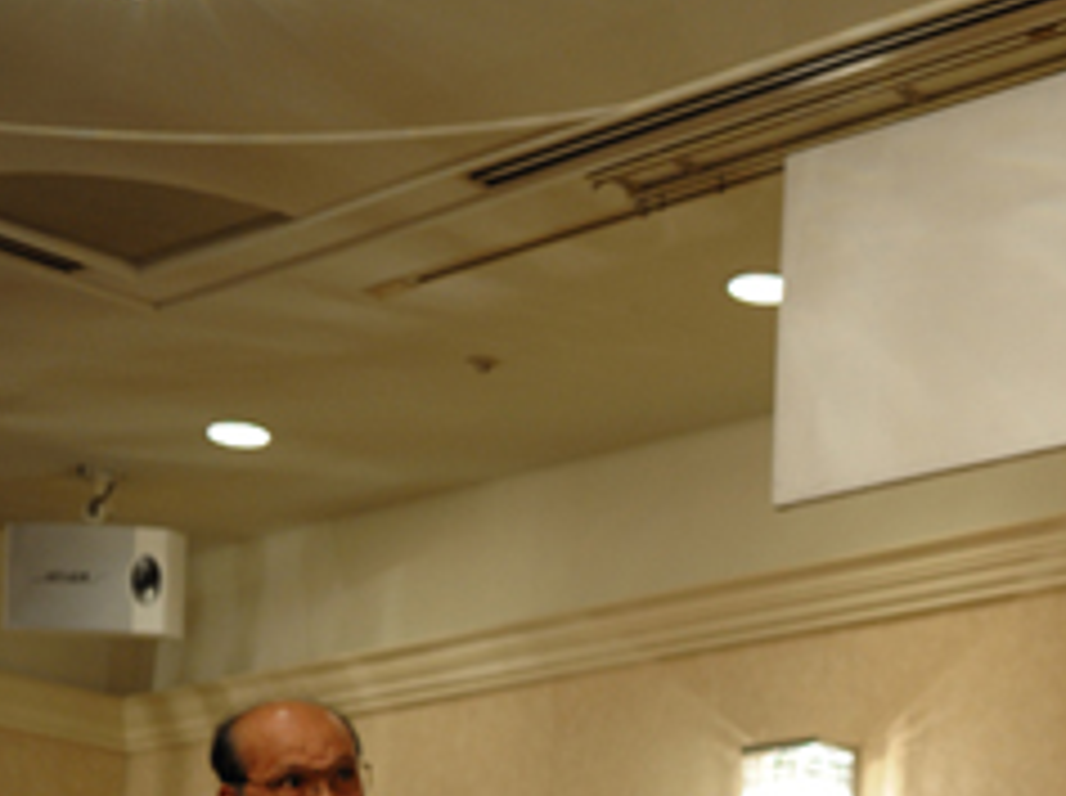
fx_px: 2798
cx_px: 1228
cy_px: 792
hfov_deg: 20.4
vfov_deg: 15.9
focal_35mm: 91
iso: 900
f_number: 2.8
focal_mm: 35
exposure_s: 1/100
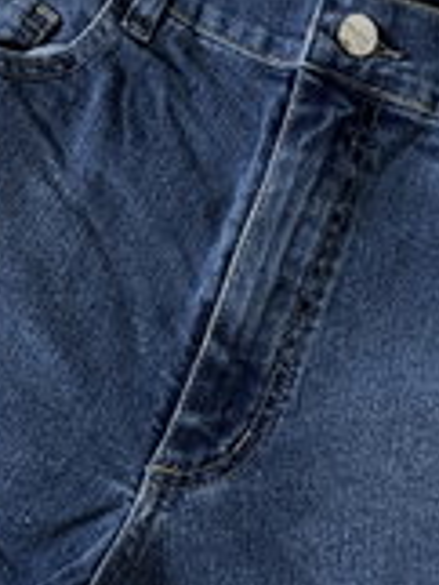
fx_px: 1452
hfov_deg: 17.2
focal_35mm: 86
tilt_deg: -79.7
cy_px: 343
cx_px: 207
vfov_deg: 22.7
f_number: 1.5
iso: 200
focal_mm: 5.7
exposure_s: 1/50
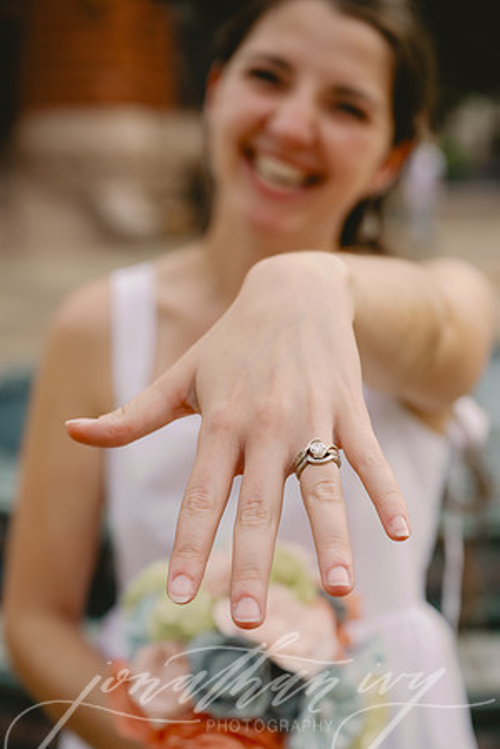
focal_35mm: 66
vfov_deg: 30.5
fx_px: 1375
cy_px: 374
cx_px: 250
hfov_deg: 20.6
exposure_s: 1/2500
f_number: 4.5
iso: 400
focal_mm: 66
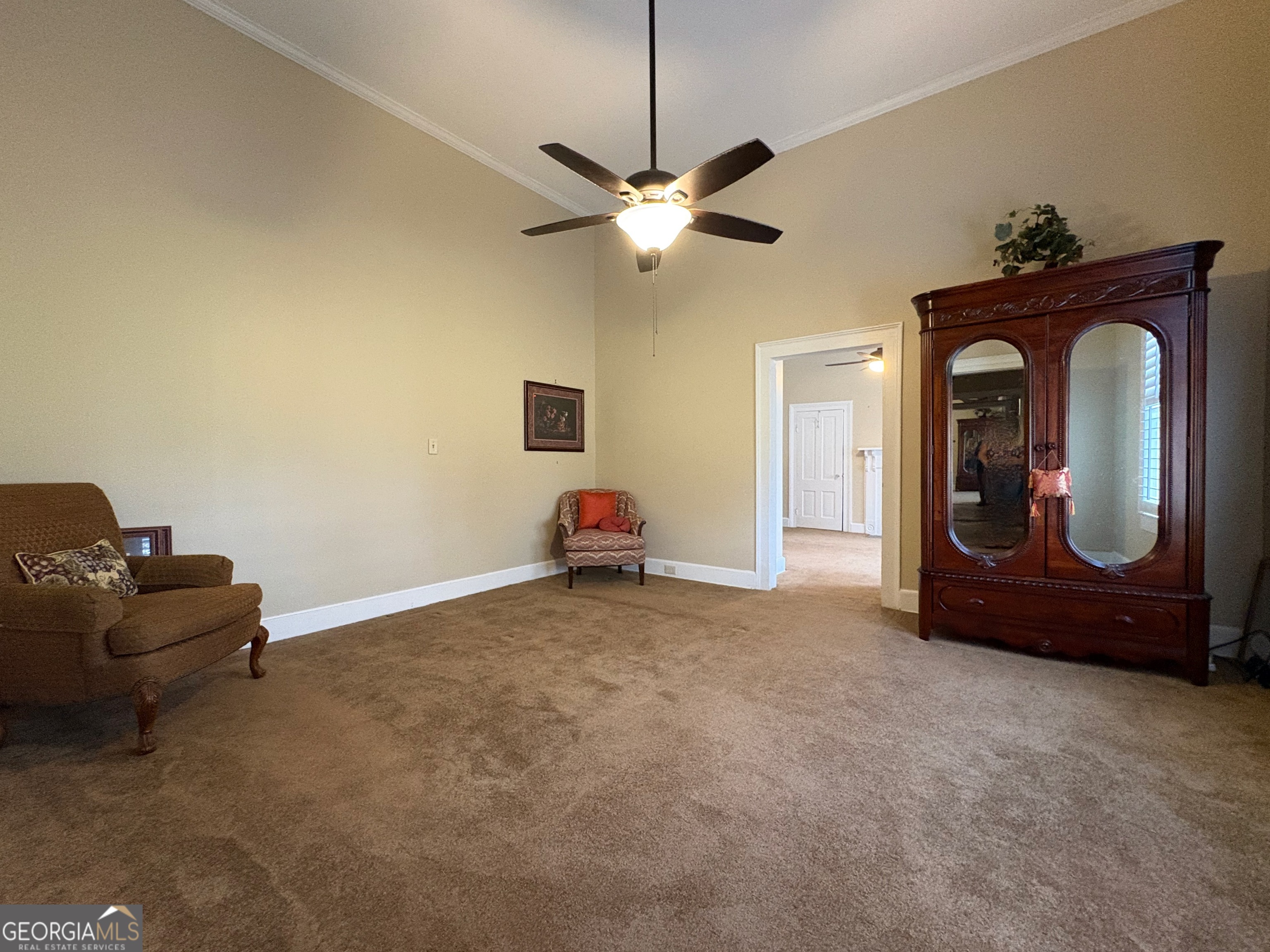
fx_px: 514
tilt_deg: -1.0
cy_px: 476
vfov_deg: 85.7
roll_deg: -0.7
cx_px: 635
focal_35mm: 14
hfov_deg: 102.1
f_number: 2.2
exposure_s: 1/60
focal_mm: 2.22
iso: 640
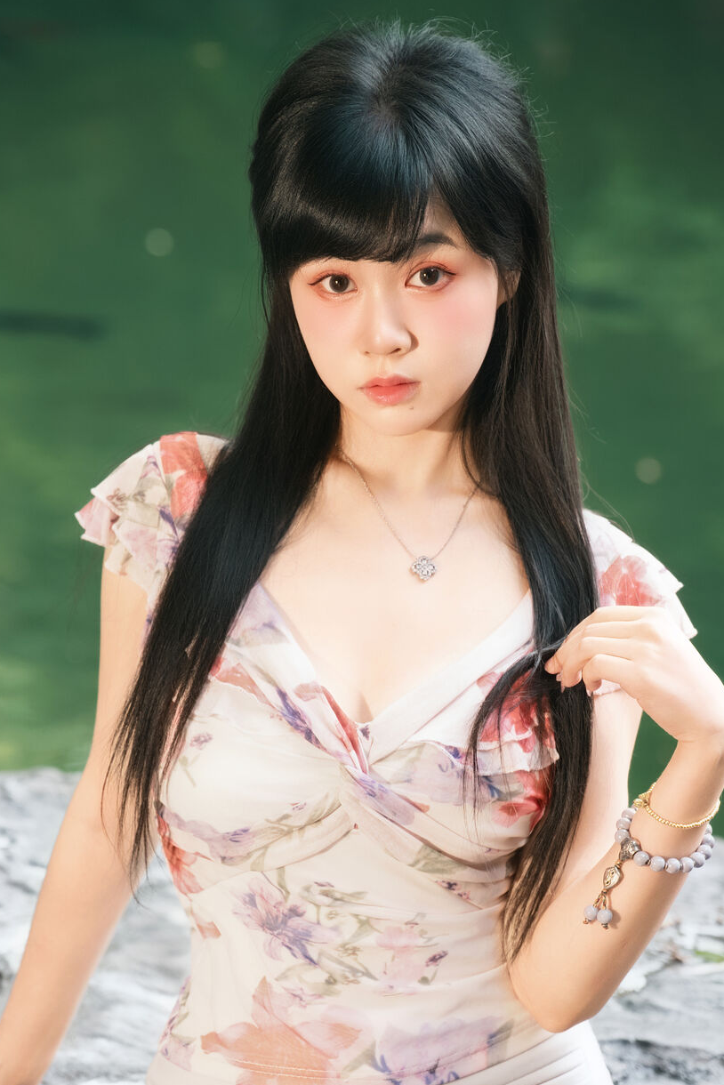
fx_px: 4311
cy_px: 703
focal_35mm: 143
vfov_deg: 14.3
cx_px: 300
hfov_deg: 9.6
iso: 800
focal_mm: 97
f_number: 4
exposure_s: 1/125
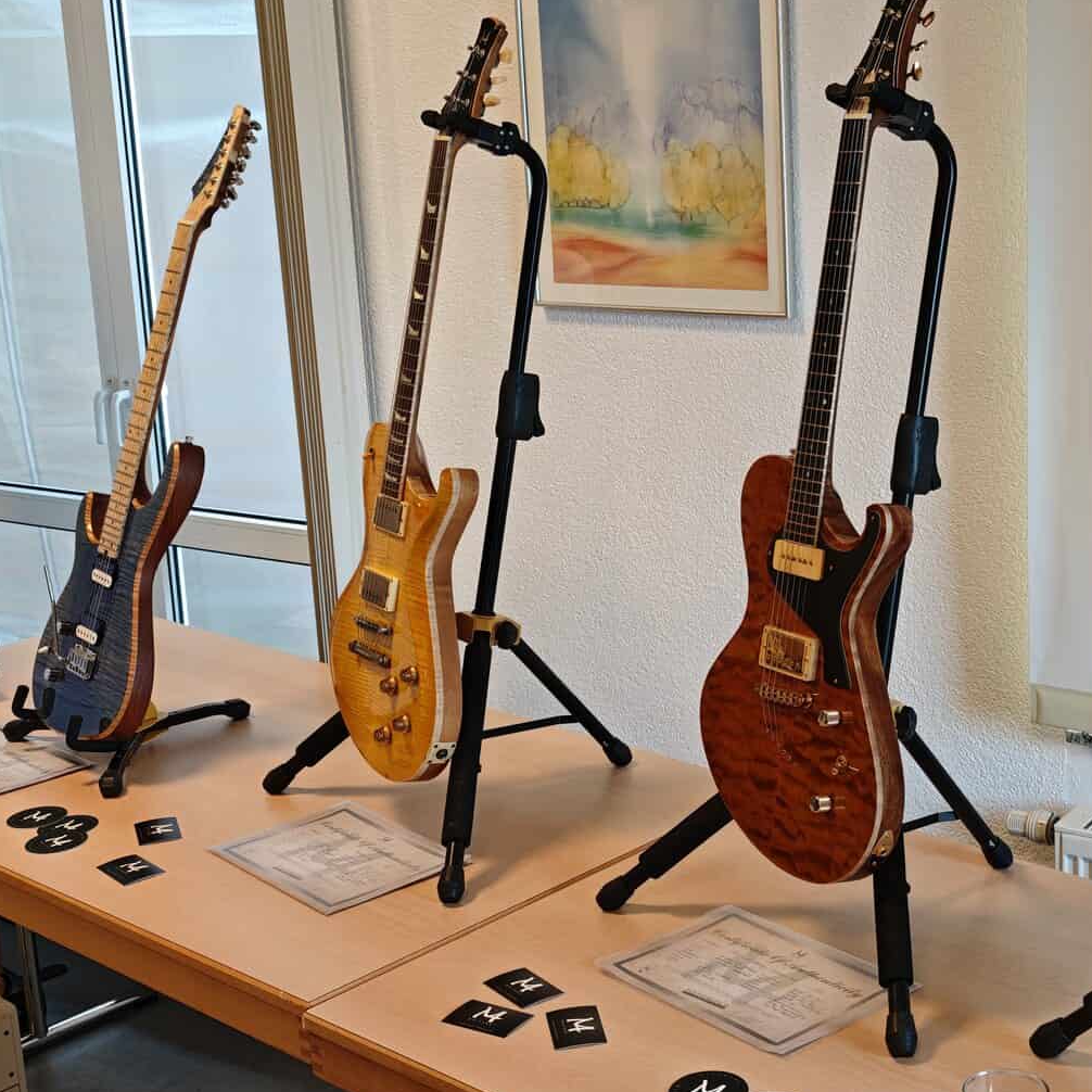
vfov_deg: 32.7
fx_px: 1856
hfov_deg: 32.1
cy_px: 472
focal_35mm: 52
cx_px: 828
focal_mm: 8.72
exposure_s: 1/100
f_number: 1.63
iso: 320
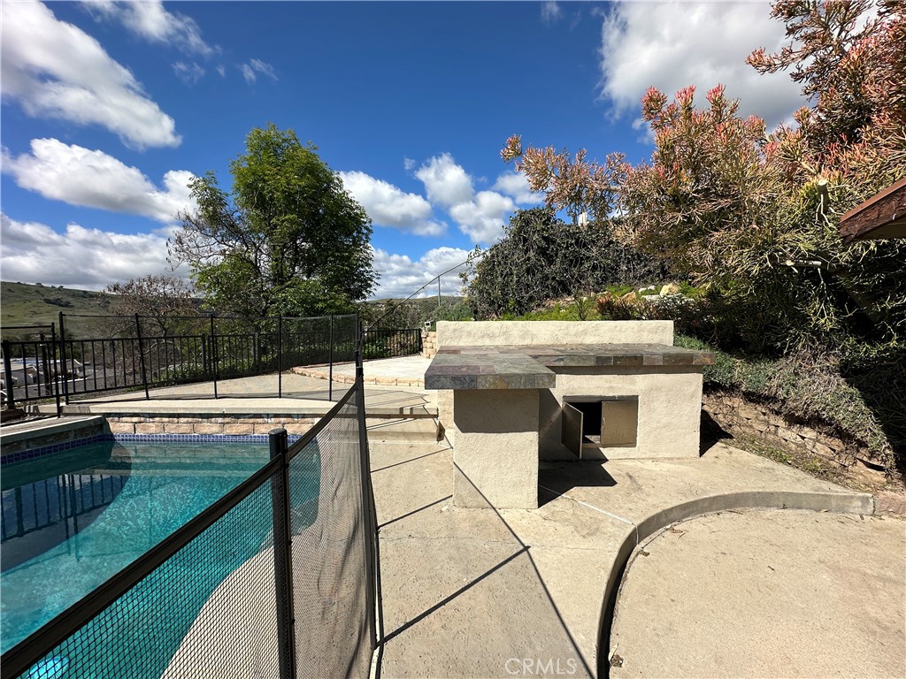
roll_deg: -0.5
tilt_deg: -2.5
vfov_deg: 85.7
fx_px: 366
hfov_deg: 102.1
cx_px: 453
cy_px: 340
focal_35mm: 14
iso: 50
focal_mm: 2.22
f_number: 2.2
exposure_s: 1/2817
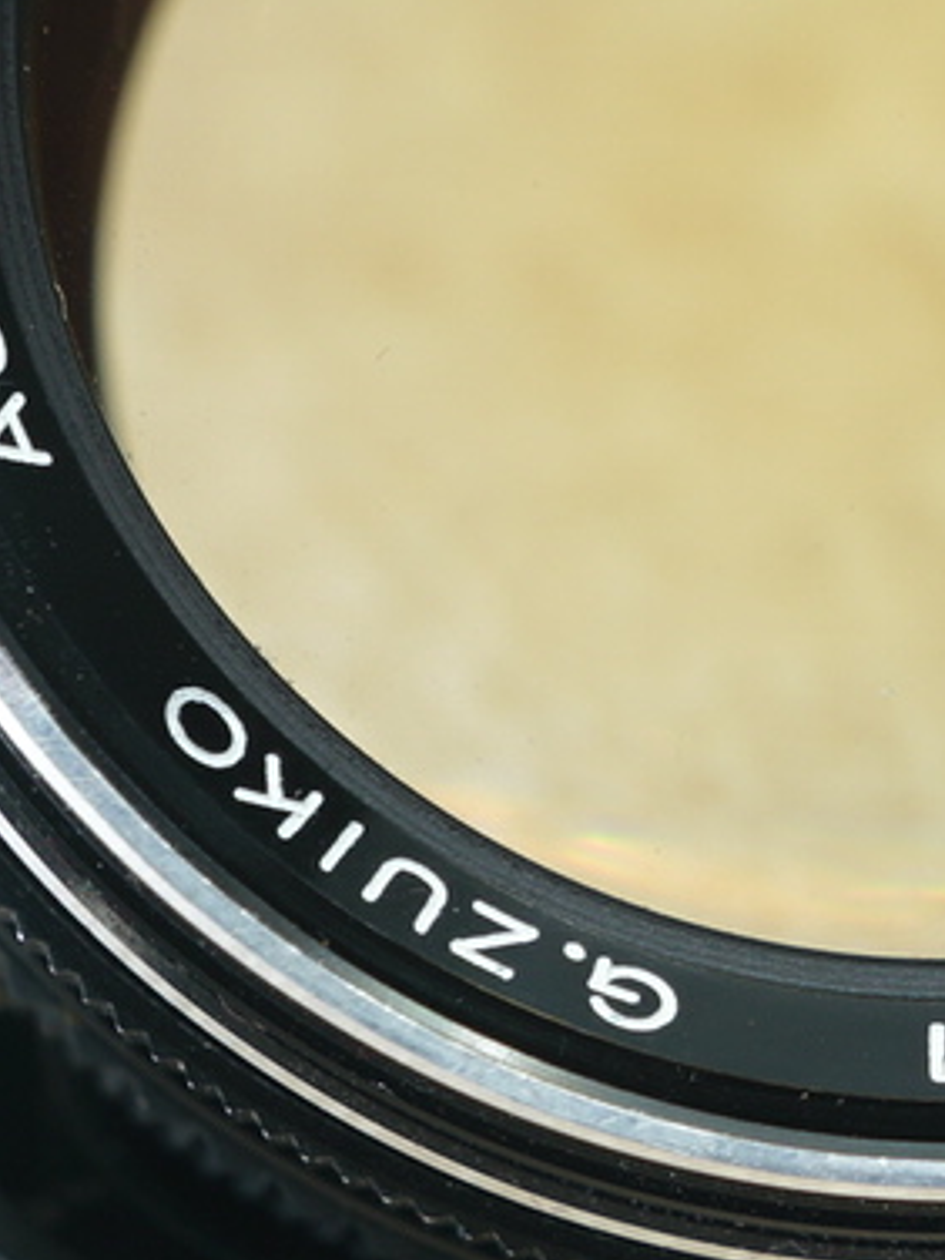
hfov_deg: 5.0
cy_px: 127
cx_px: 1310
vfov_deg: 6.6
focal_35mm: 298
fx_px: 10847
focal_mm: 48
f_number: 9
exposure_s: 1
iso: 100
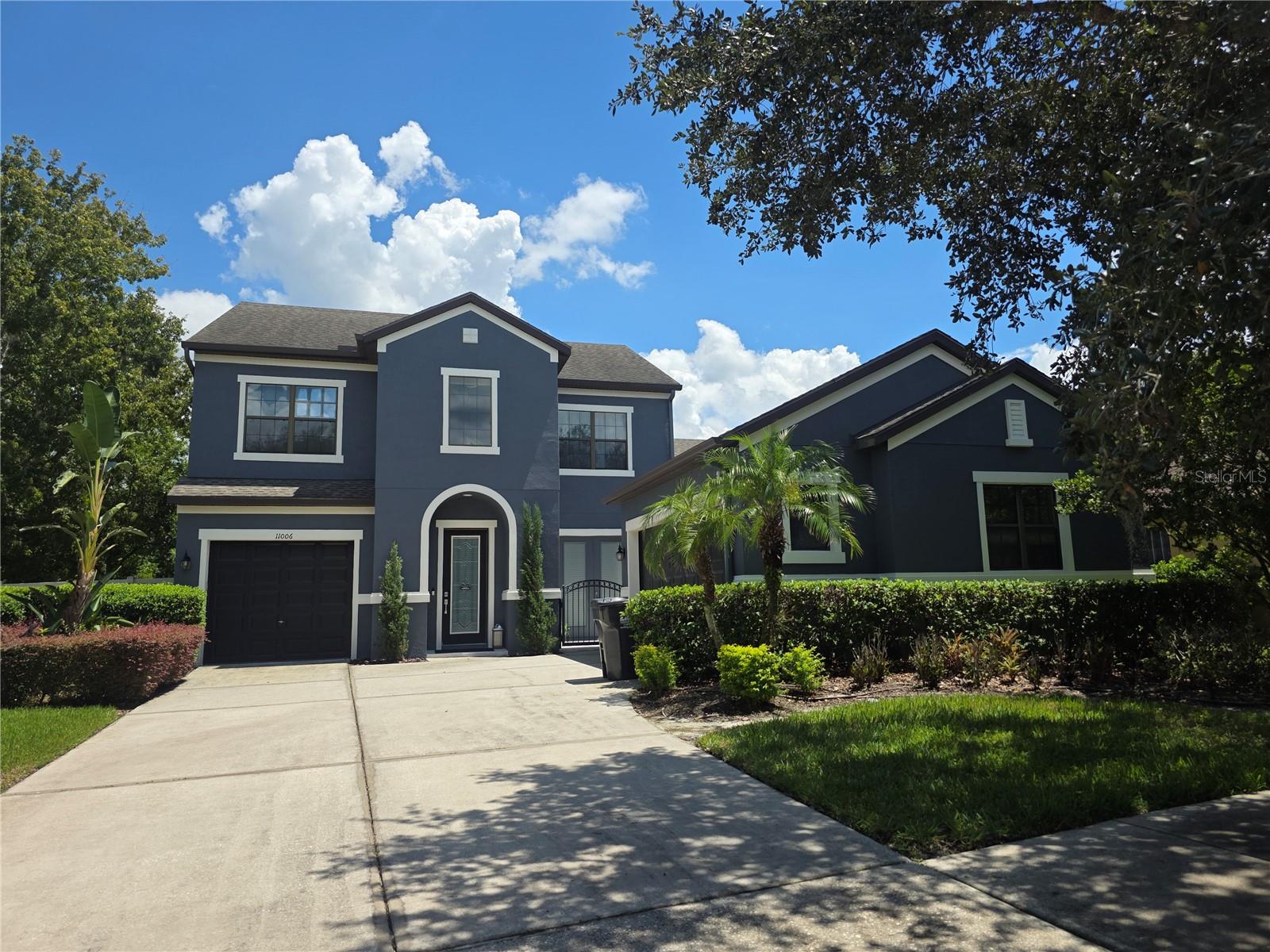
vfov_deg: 58.9
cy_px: 476
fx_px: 844
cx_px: 635
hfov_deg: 73.9
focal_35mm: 23
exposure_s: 1/5778
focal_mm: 6.3
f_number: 1.7
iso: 80
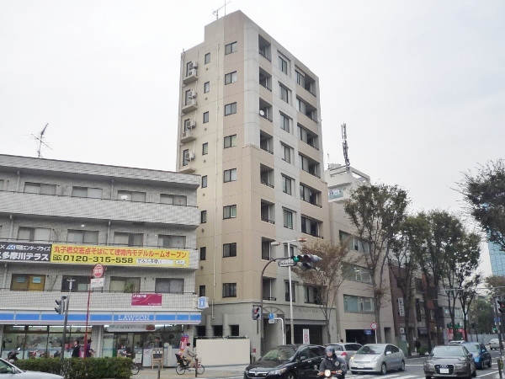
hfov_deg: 58.4
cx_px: 252
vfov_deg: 45.4
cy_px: 190
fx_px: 452
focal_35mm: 31
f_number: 2.8
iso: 160
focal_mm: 4.4
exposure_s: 1/640
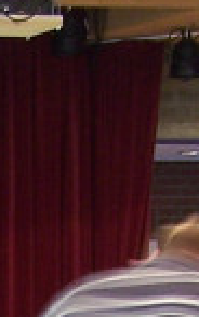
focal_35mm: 280
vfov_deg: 7.0
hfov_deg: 4.6
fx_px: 2427
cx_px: -286
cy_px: 781
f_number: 2.8
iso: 80
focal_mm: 6.3
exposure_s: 1/2
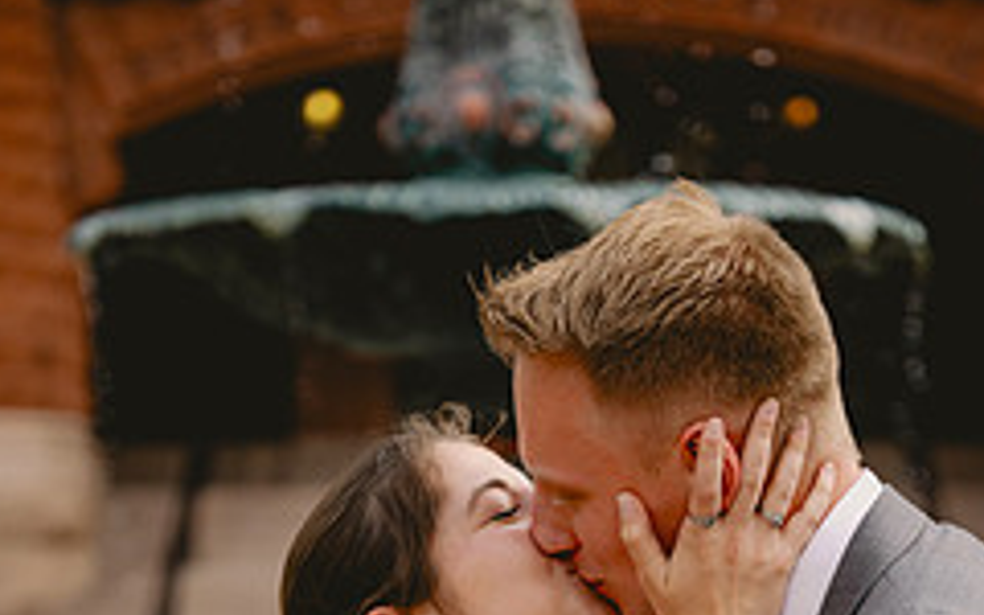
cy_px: 898
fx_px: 3594
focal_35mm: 134
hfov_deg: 15.6
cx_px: 599
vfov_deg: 9.5
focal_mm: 70
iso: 200
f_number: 2.8
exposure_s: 1/2500
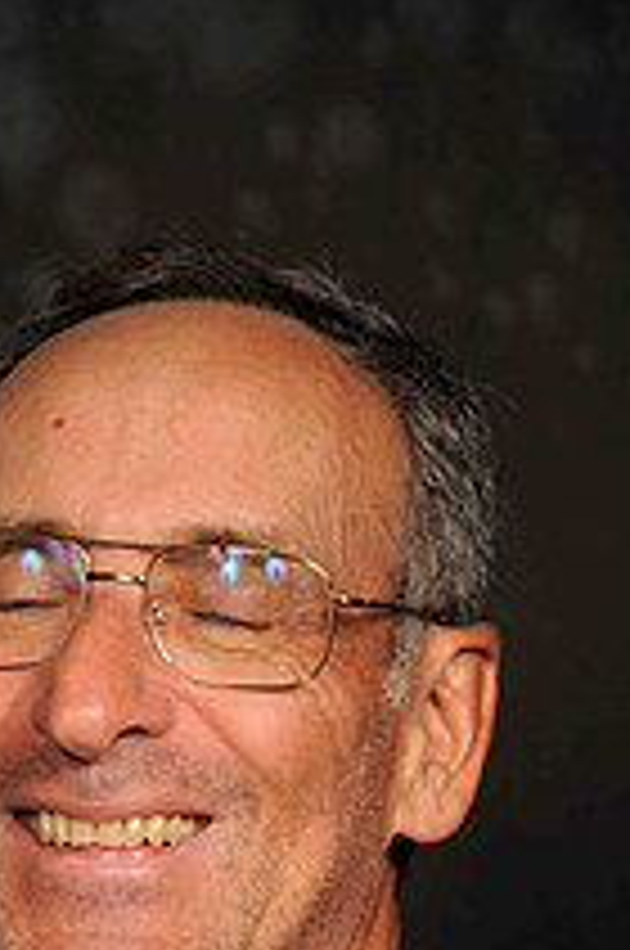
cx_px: 119
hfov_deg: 3.8
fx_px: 9454
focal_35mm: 359
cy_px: 968
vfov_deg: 5.7
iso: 200
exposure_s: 1/40
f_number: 5.6
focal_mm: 112
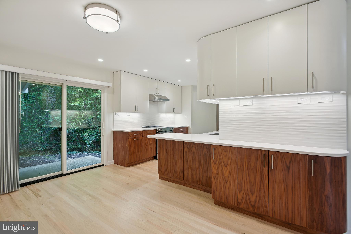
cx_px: 176
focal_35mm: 17
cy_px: 117
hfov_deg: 93.3
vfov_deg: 70.4
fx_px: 166
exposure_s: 1/20
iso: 200
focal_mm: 17
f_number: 8
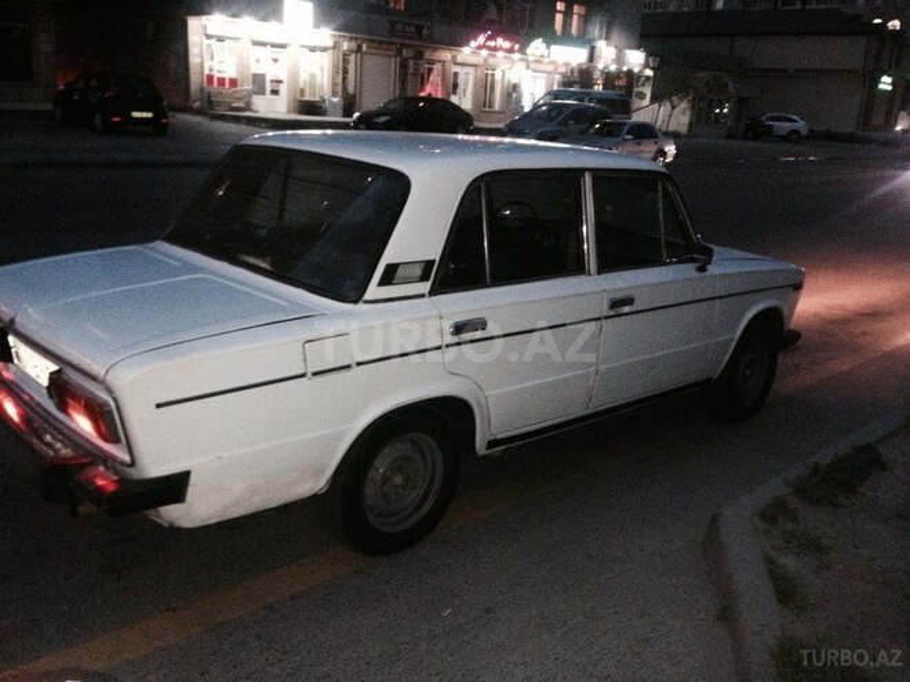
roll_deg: -3.3
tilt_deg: -15.4
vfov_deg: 42.9
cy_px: 341
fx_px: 868
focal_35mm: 33
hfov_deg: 55.4
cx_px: 455
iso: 500
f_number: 2.4
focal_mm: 4.12
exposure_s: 1/16
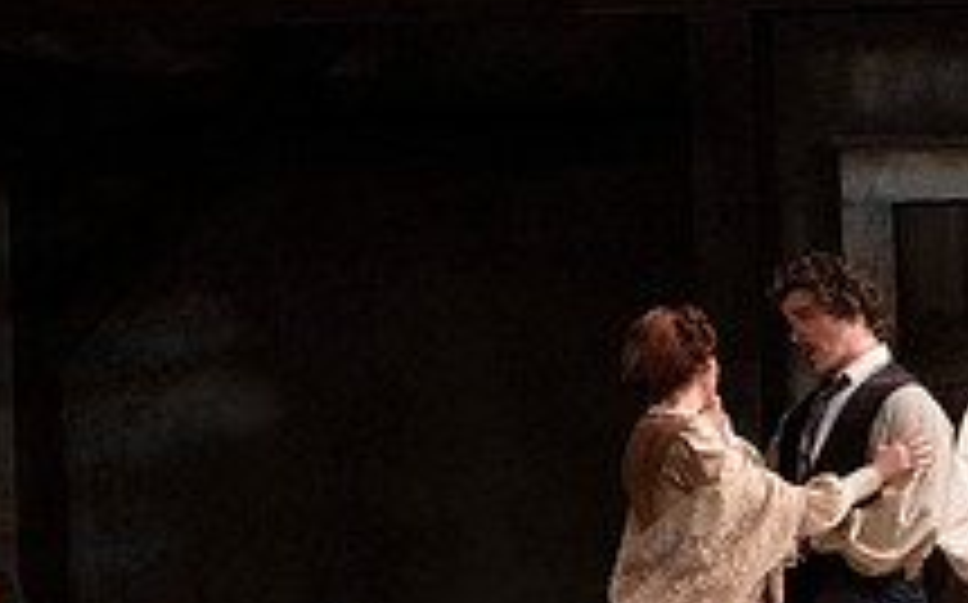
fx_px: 9358
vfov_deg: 3.7
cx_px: 572
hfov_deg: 5.9
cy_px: 394
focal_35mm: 355
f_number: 11
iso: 16000
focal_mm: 129
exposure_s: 1/400
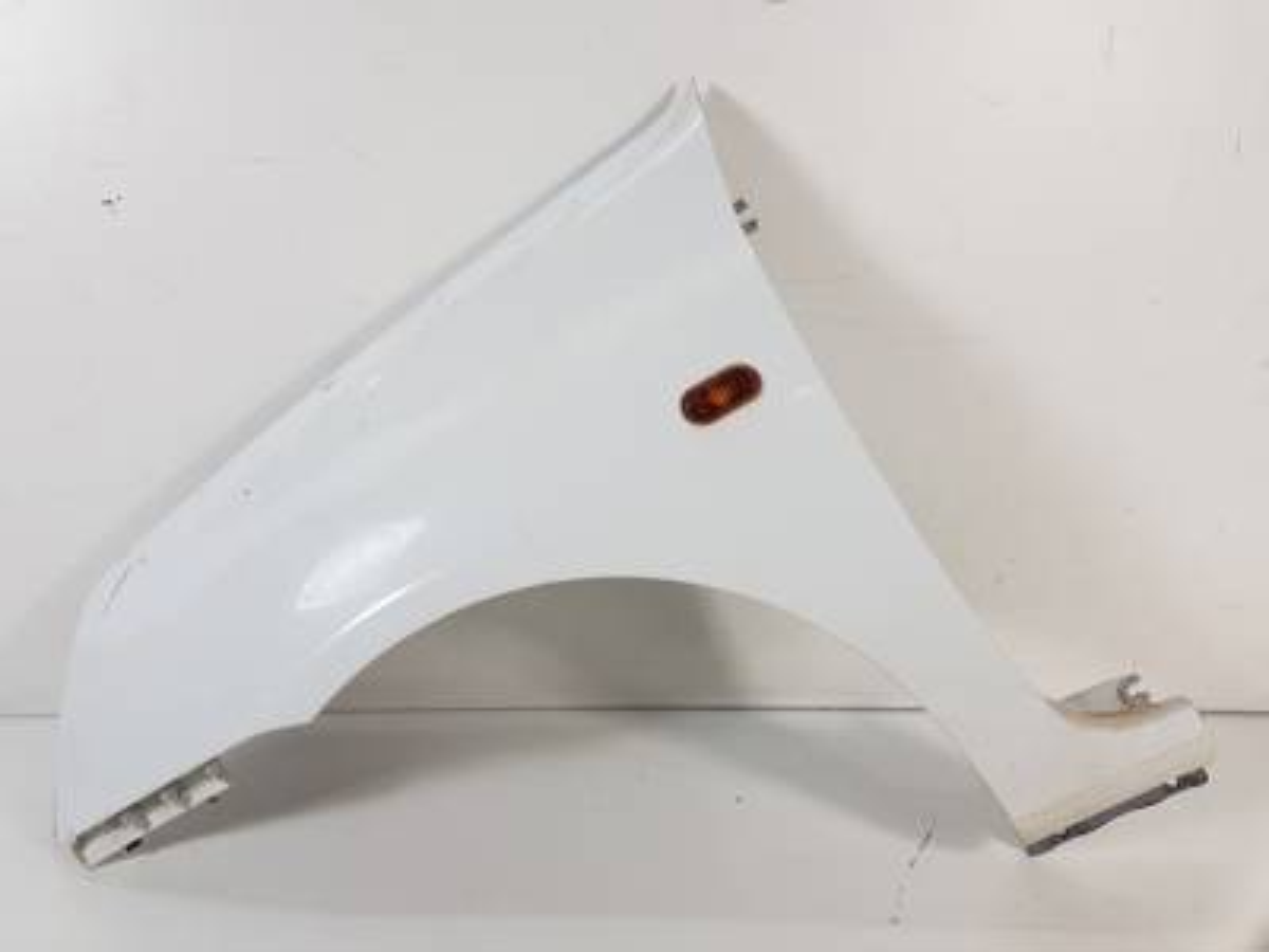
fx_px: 953
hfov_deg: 67.3
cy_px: 476
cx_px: 634
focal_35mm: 26
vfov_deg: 53.1
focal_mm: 4.2
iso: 50
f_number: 1.7
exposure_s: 1/100
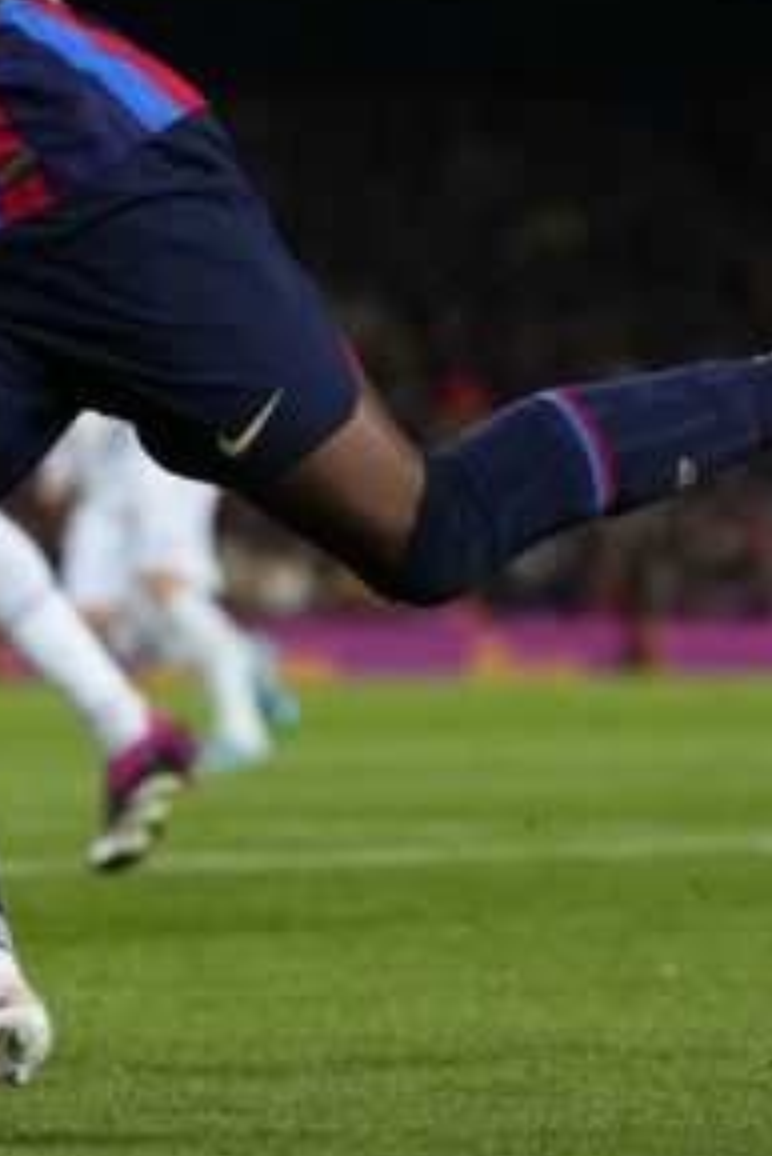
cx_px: -148
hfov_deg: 4.8
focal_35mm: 287
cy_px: 196
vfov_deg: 7.2
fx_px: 9220
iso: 2500
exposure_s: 1/2000
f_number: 2.8
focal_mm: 108
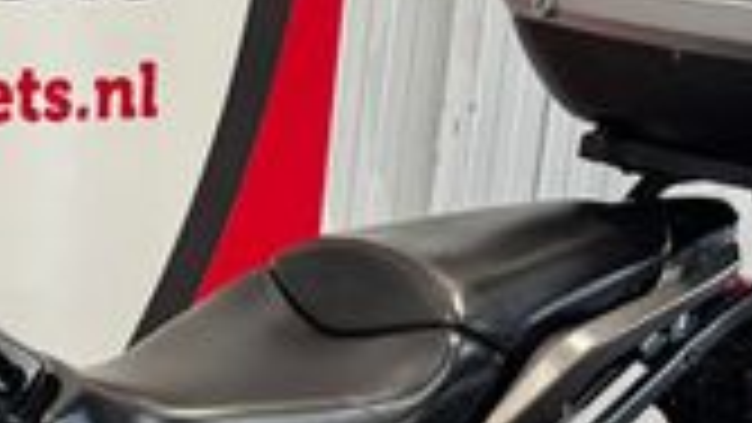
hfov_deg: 20.2
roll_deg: +0.3
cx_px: -113
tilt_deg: -20.4
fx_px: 1994
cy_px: 598
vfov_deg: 11.7
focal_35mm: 100
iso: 320
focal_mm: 6.76
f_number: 1.78
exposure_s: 1/50
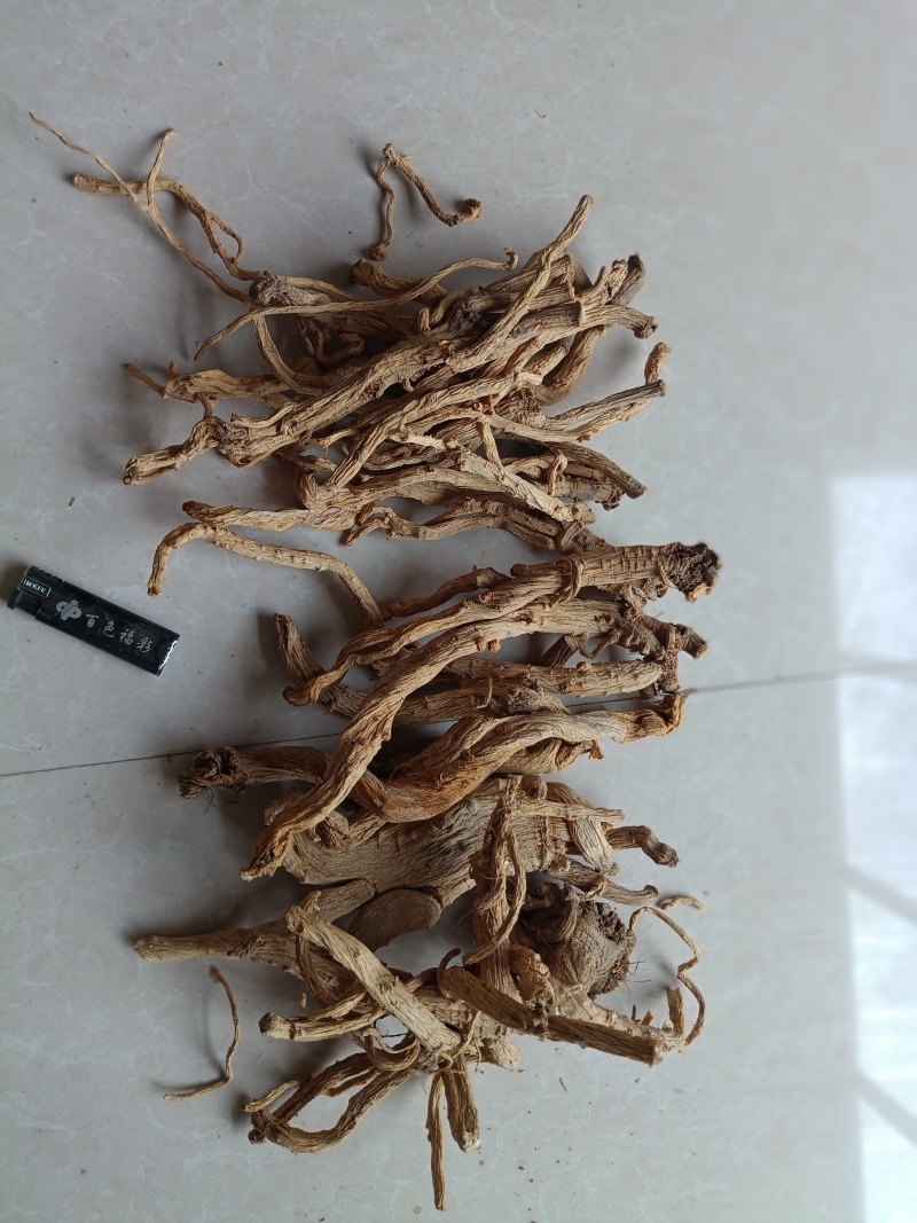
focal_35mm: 22
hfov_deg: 61.1
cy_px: 612
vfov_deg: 76.4
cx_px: 458
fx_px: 777
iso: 165
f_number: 4
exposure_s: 1/100
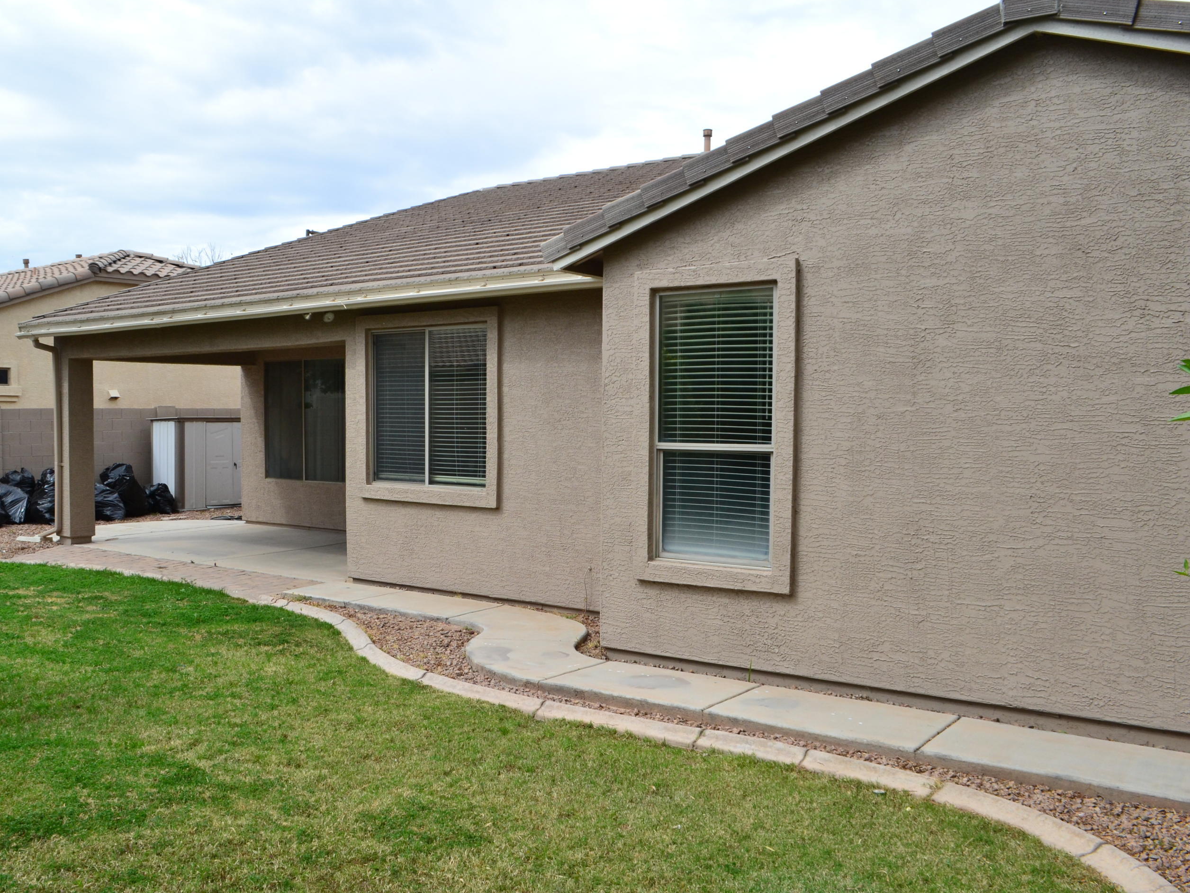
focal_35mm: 31
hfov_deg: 57.9
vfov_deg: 45.4
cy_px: 456
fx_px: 1066
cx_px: 483
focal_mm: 18
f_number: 11
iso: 400
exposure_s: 1/320
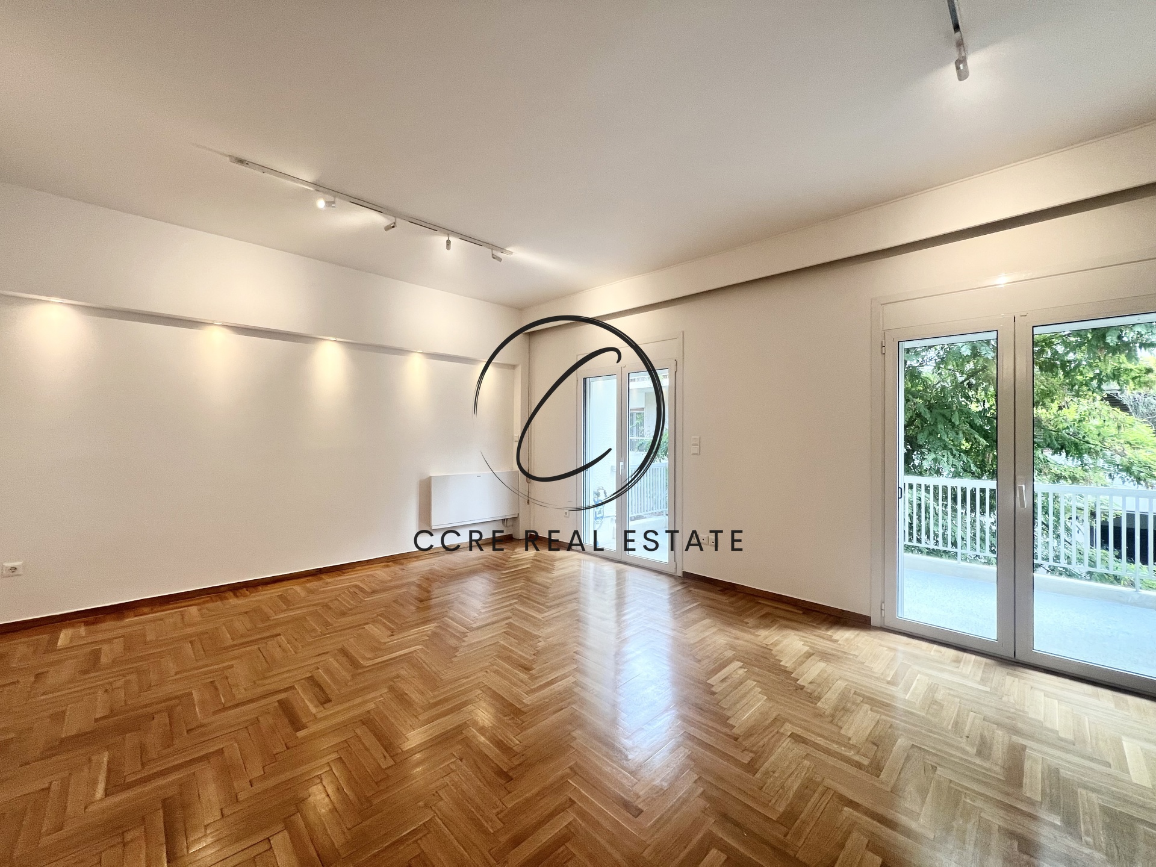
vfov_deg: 89.9
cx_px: 578
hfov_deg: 106.2
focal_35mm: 13
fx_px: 434
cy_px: 434
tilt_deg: +0.4
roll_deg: -0.4
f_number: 1.8
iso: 64
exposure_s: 1/100
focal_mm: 1.57
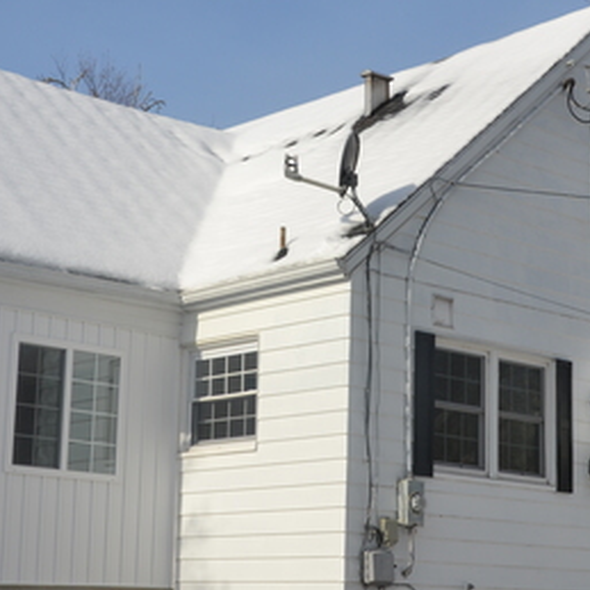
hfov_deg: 21.1
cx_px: 285
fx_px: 1581
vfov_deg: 21.1
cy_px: 288
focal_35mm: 82
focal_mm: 26
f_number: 9
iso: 100
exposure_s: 1/320
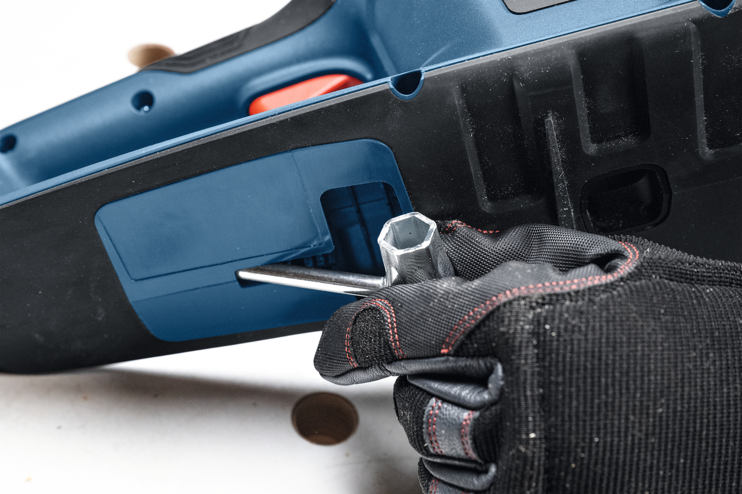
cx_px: 371
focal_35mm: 70
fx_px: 1443
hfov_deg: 28.8
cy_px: 247
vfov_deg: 19.5
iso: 9000
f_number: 8
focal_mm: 70
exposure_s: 1/160
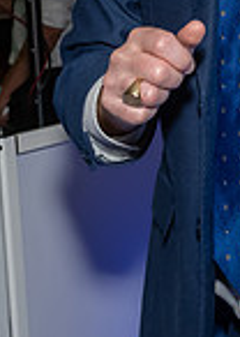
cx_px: 445
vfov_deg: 12.4
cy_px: -116
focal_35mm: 157
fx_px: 1501
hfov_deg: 8.7
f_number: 7.1
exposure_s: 1/250
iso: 1000
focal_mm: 20
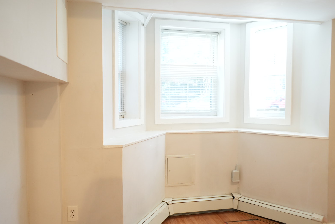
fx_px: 270
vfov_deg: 45.0
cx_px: 169
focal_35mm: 29
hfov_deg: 63.7
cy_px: 114
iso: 3200
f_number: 3.5
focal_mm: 28
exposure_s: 1/250
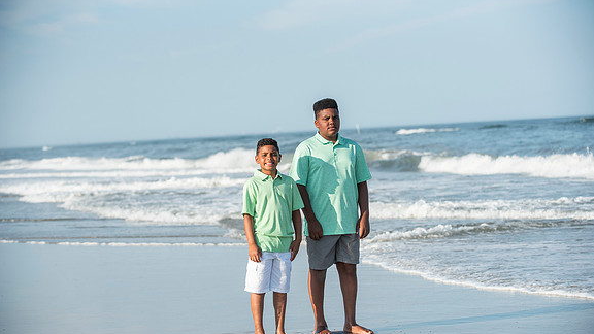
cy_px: 189
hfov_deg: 22.5
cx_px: 298
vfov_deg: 12.7
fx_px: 1496
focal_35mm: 95
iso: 250
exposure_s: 1/4000
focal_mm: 90
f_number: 3.5
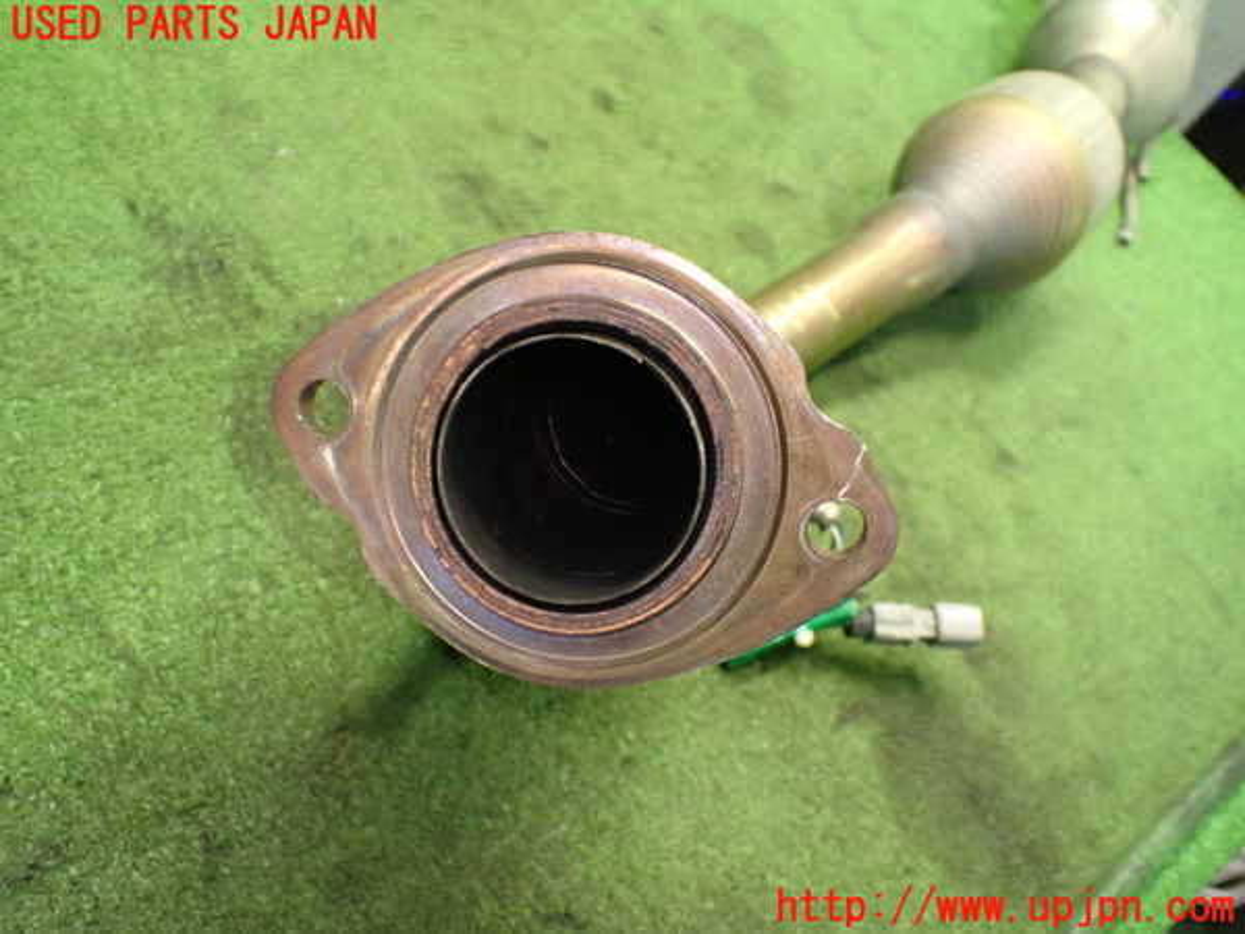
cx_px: 622
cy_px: 467
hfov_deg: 60.0
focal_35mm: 30
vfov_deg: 46.8
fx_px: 1079
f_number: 2.3
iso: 800
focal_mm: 5.4
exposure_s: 1/60
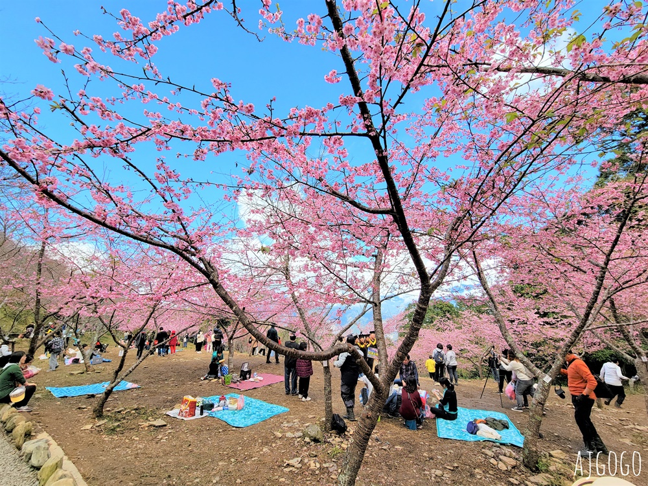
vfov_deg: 89.9
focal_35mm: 13
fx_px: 243
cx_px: 324
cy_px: 243
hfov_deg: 106.2
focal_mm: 2.2
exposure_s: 1/710
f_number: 2.2
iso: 50
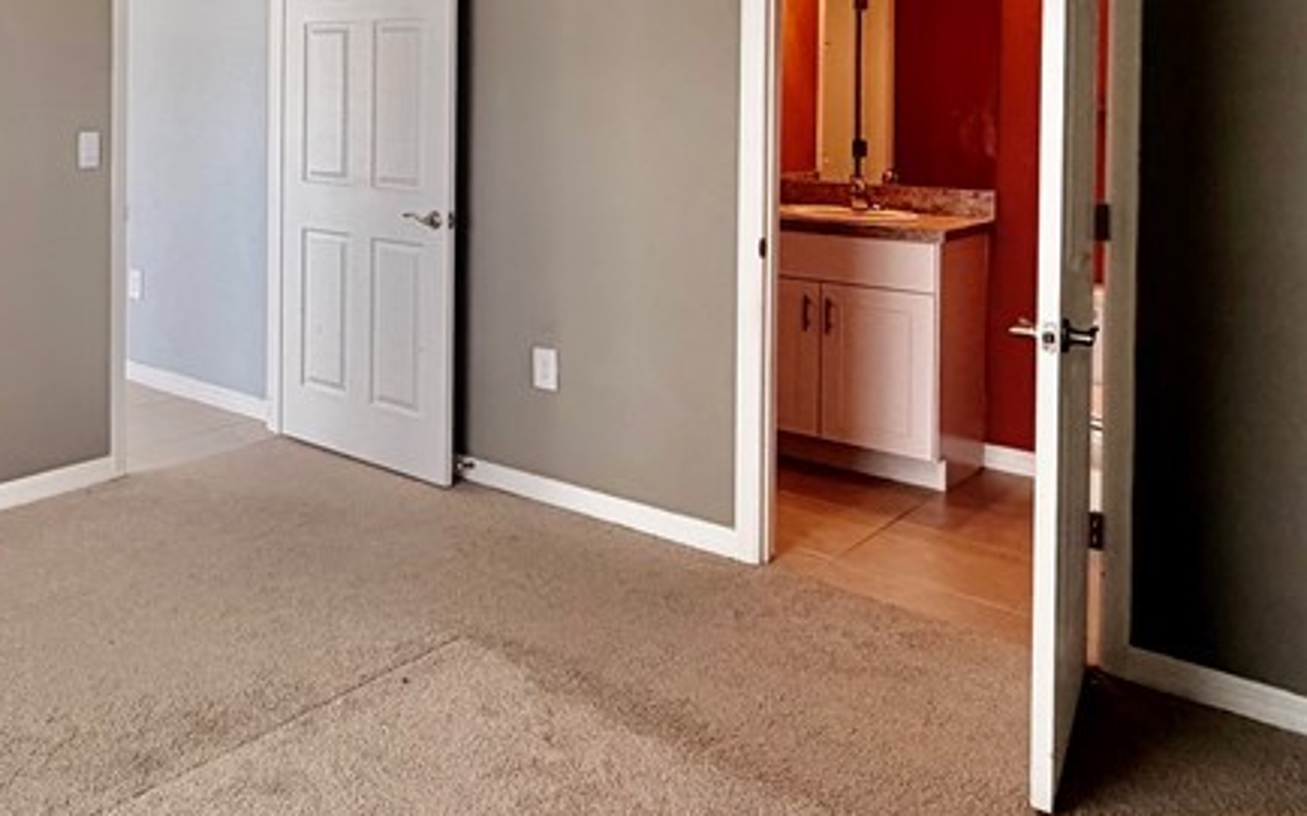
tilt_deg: -0.7
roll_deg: -0.4
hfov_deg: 50.8
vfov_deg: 34.4
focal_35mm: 35
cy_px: 90
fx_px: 1246
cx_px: 202
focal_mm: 2.22
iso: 125
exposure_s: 1/120
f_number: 2.2
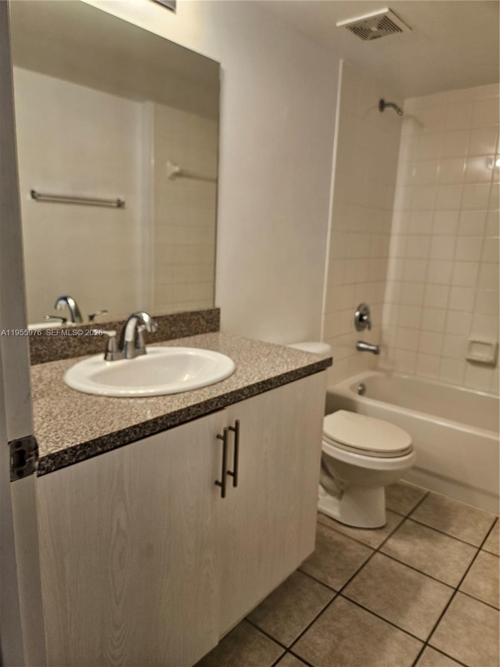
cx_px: 250
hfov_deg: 58.9
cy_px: 334
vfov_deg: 73.9
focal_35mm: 23
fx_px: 443
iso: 125
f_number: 1.8
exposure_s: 1/120
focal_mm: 5.4
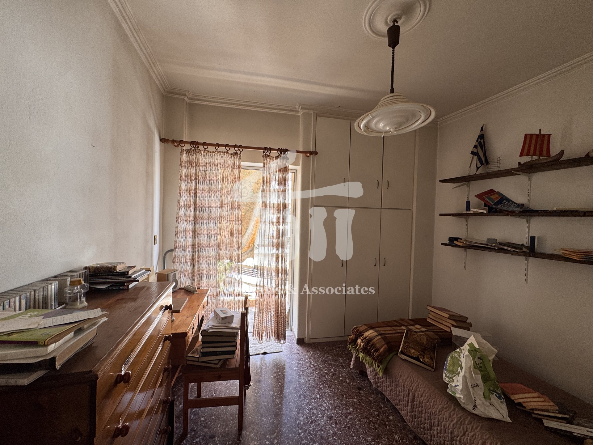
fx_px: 240
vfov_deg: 85.7
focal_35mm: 14
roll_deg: -0.6
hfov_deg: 102.1
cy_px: 222
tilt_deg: +0.2
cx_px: 296
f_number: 2.2
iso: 64
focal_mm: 2.22
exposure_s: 1/99
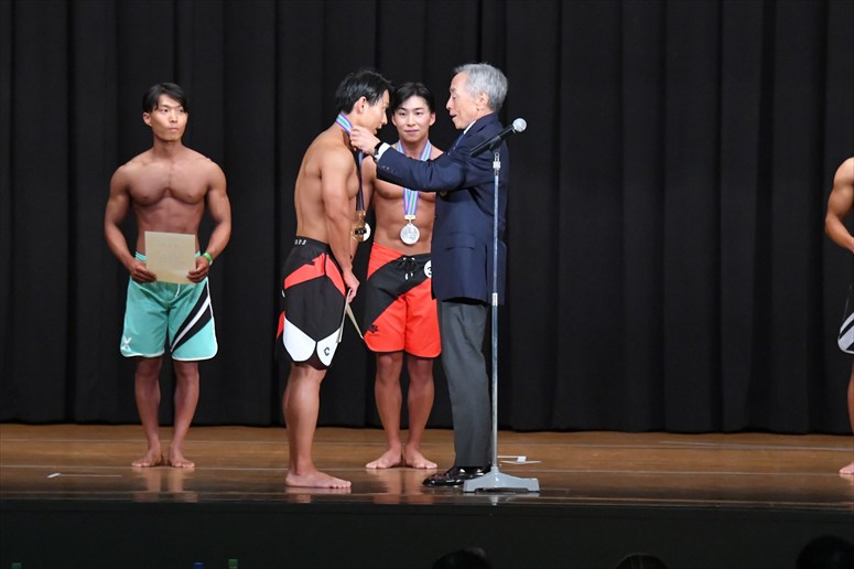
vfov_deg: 7.3
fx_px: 4434
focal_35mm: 187
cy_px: 284
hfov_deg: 11.0
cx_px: 427
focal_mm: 125
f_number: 5.6
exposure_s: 1/400
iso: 8000
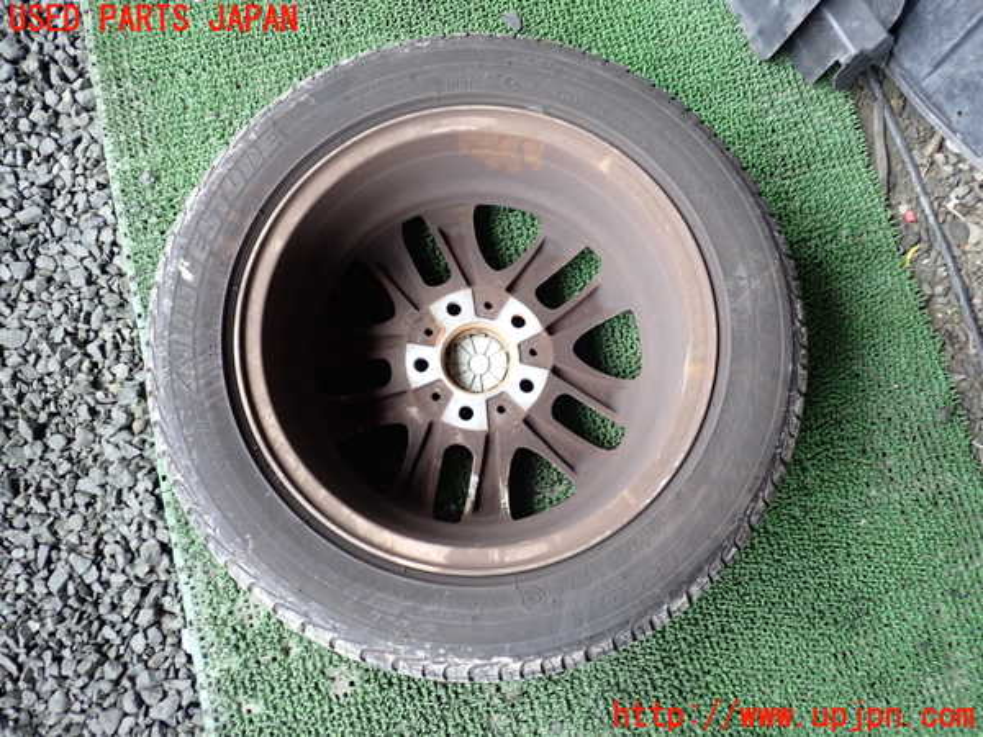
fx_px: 852
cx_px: 492
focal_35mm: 30
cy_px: 368
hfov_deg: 60.0
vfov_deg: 46.8
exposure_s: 1/30
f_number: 2.3
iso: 320
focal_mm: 5.4
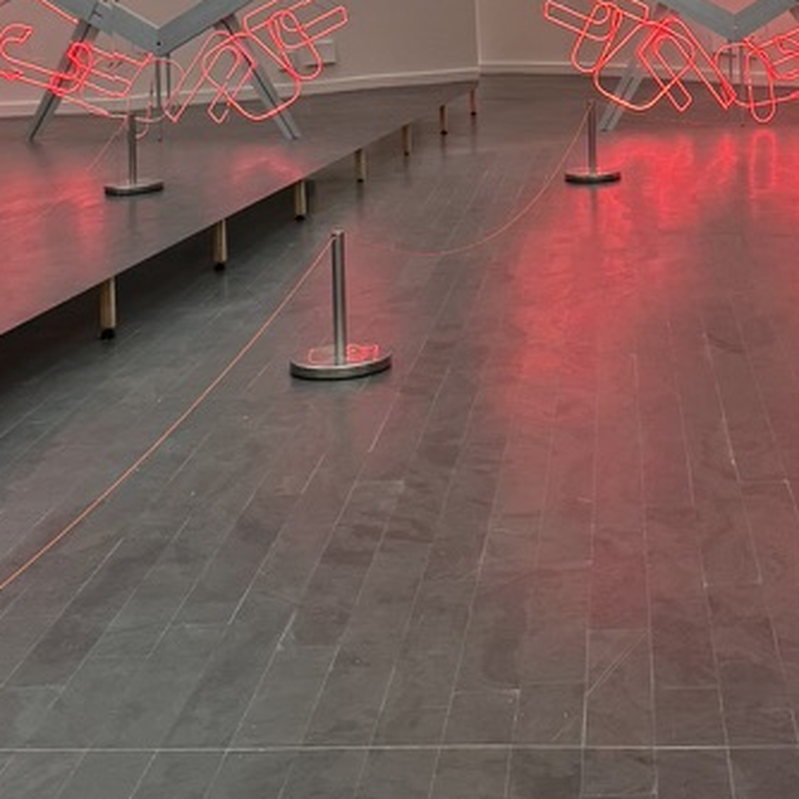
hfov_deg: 25.9
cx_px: 677
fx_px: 1697
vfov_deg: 25.2
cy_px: -7
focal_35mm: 65
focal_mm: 6.76
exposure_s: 1/100
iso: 100
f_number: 1.78
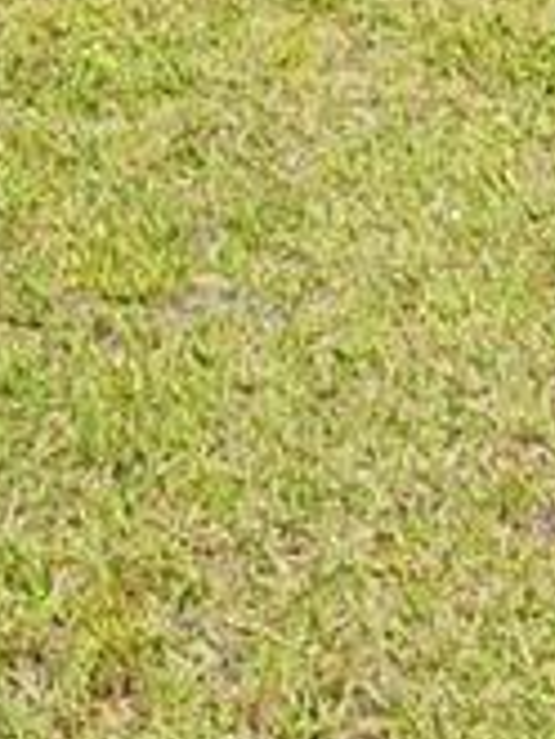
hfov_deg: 8.9
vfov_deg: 9.9
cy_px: -1196
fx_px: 3565
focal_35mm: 167
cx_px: 345
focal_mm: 6.4
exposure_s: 1/611
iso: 12
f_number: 1.8
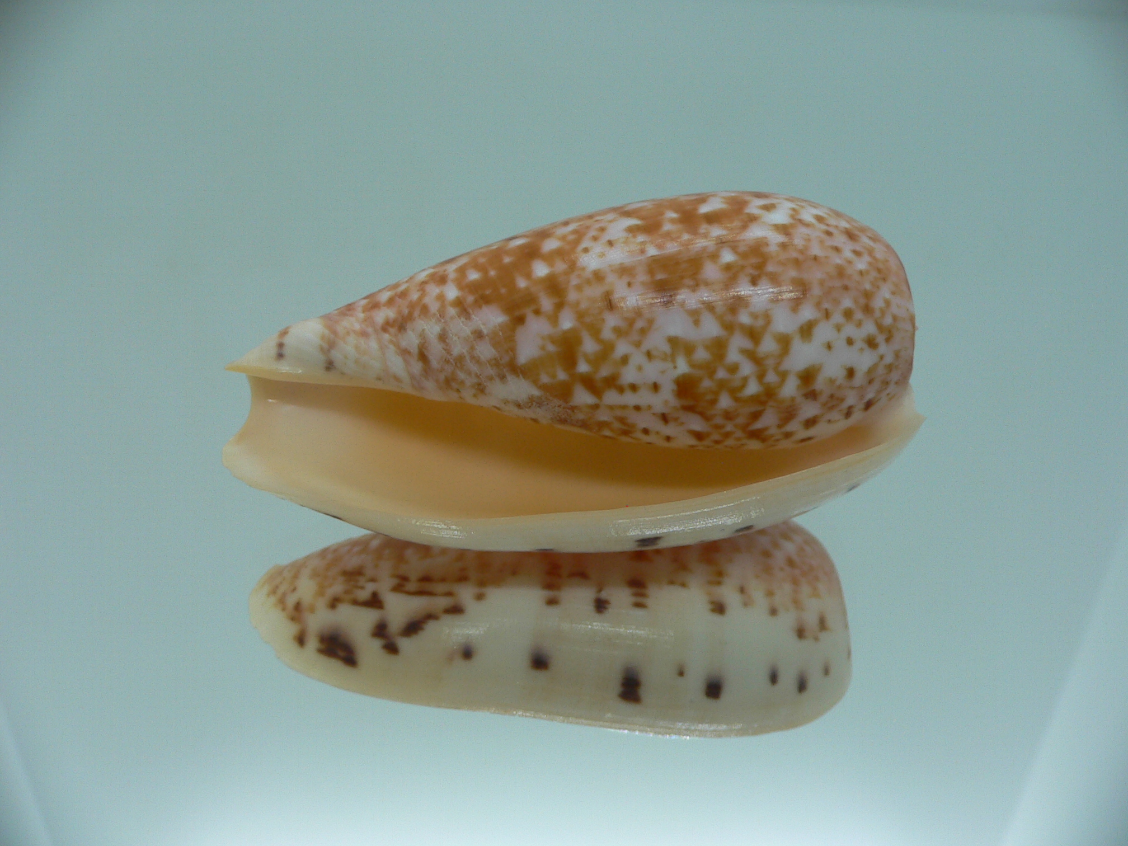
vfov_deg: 40.7
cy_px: 423
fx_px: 1141
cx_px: 564
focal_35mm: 35
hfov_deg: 52.6
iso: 80
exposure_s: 1/60
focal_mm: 4.6
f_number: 2.8
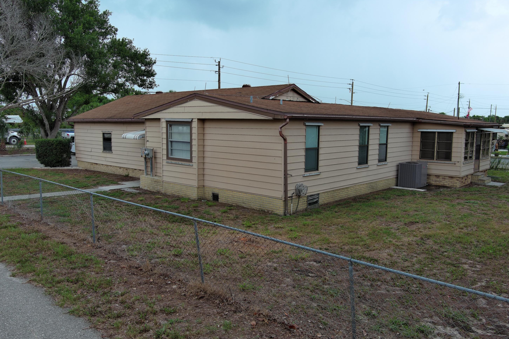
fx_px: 424
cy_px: 171
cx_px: 257
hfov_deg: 61.9
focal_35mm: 30
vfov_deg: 43.6
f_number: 2.8
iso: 100
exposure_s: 1/567
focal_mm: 10.57
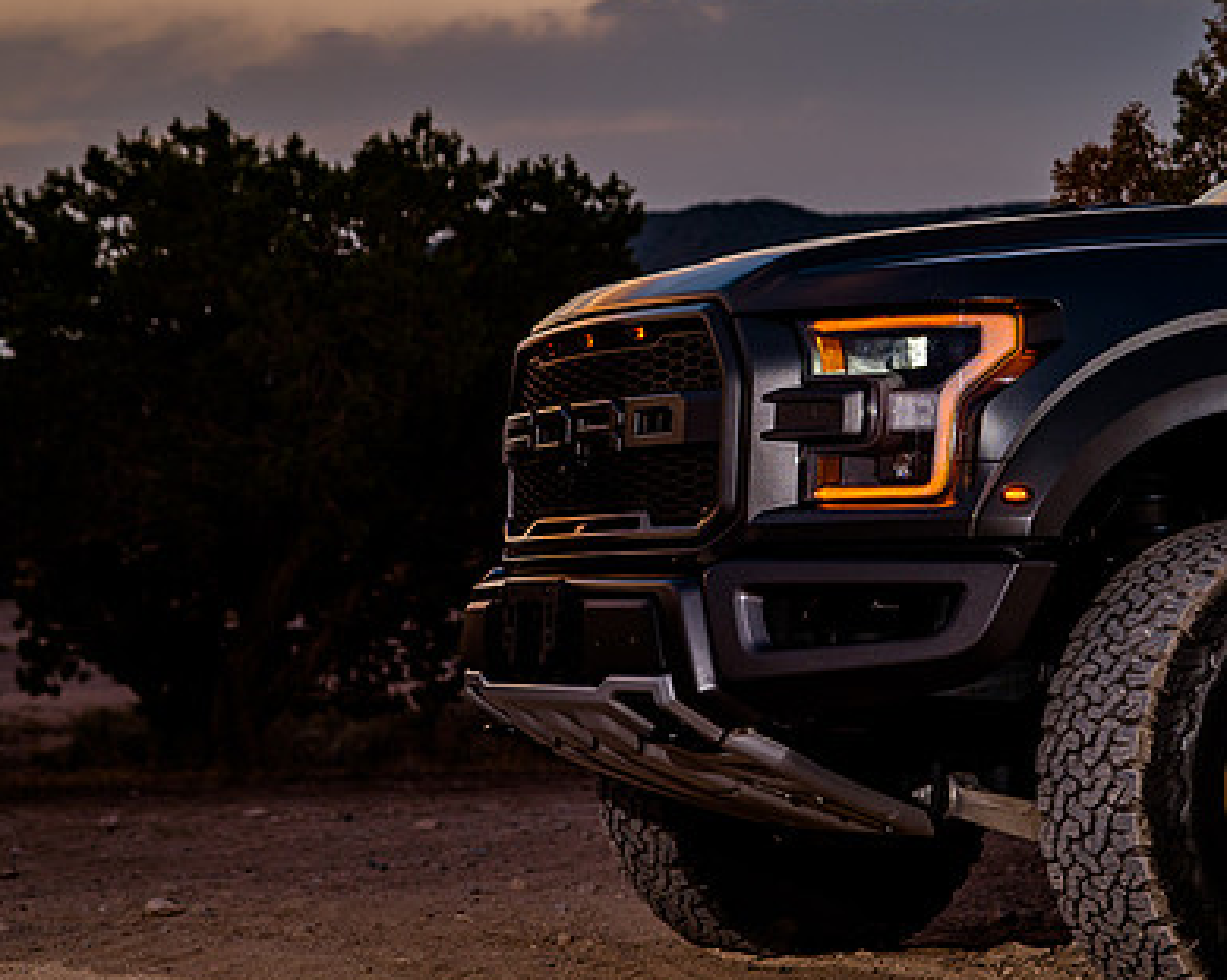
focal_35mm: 120
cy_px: 439
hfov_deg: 16.0
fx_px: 4357
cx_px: 859
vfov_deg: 12.8
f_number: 5.6
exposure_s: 1/160
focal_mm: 78
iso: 200
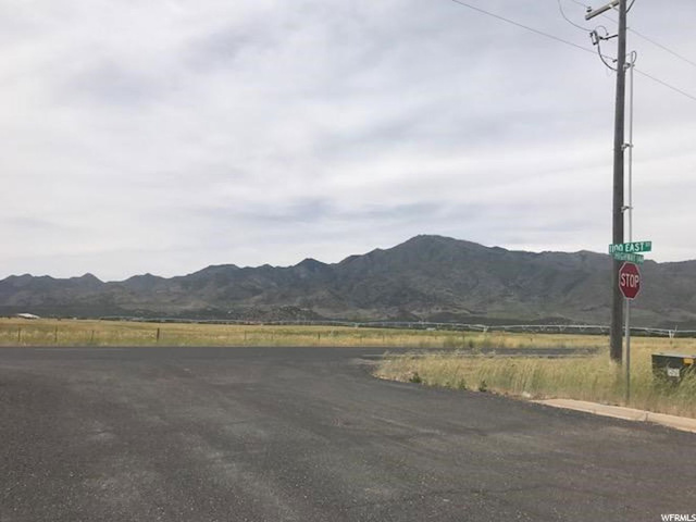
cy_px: 261
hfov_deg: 63.4
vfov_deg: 49.7
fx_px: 563
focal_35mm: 28
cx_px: 348
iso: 20
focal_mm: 3.99
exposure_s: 1/5051
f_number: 1.8
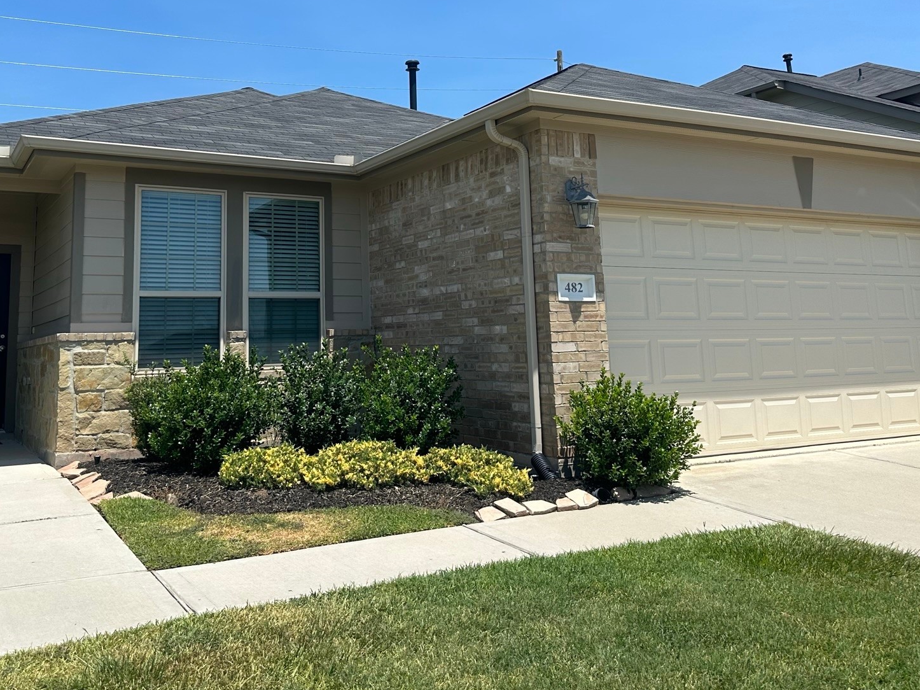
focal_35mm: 34
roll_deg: +1.4
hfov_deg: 53.8
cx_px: 396
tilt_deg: +9.1
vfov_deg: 41.0
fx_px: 903
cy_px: 204
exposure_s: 1/4184
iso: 80
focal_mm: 6.86
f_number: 1.78
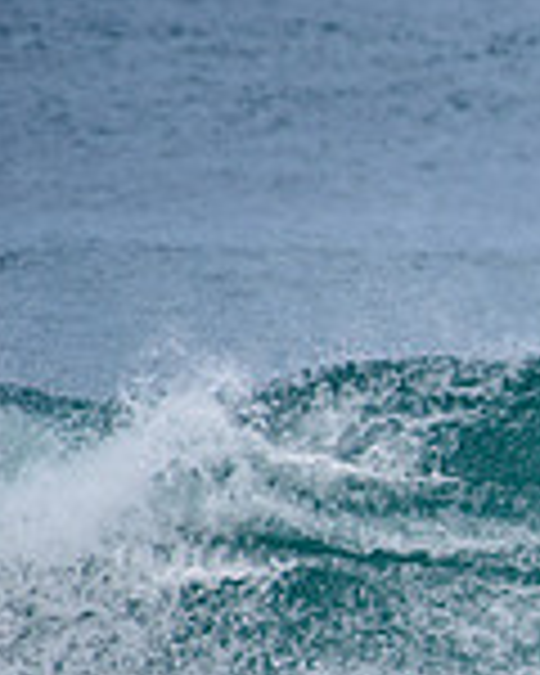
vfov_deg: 1.1
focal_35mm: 1815
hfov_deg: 0.9
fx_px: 36259
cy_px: 596
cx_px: 1224
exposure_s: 1/2000
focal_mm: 500
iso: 250
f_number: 5.6
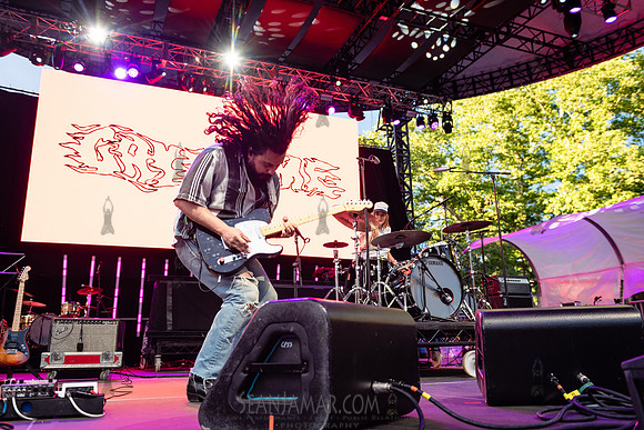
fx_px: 519
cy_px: 215
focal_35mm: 29
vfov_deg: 45.0
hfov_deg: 63.6
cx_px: 322
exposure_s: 1/400
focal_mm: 29
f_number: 4
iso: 1000
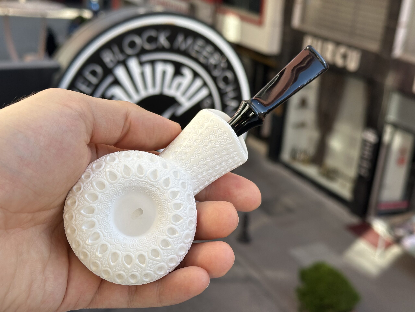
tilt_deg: -21.5
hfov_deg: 39.7
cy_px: 156
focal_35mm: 48
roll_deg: -4.4
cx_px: 208
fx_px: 575
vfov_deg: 30.3
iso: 64
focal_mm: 6.86
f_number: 1.78
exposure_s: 1/944
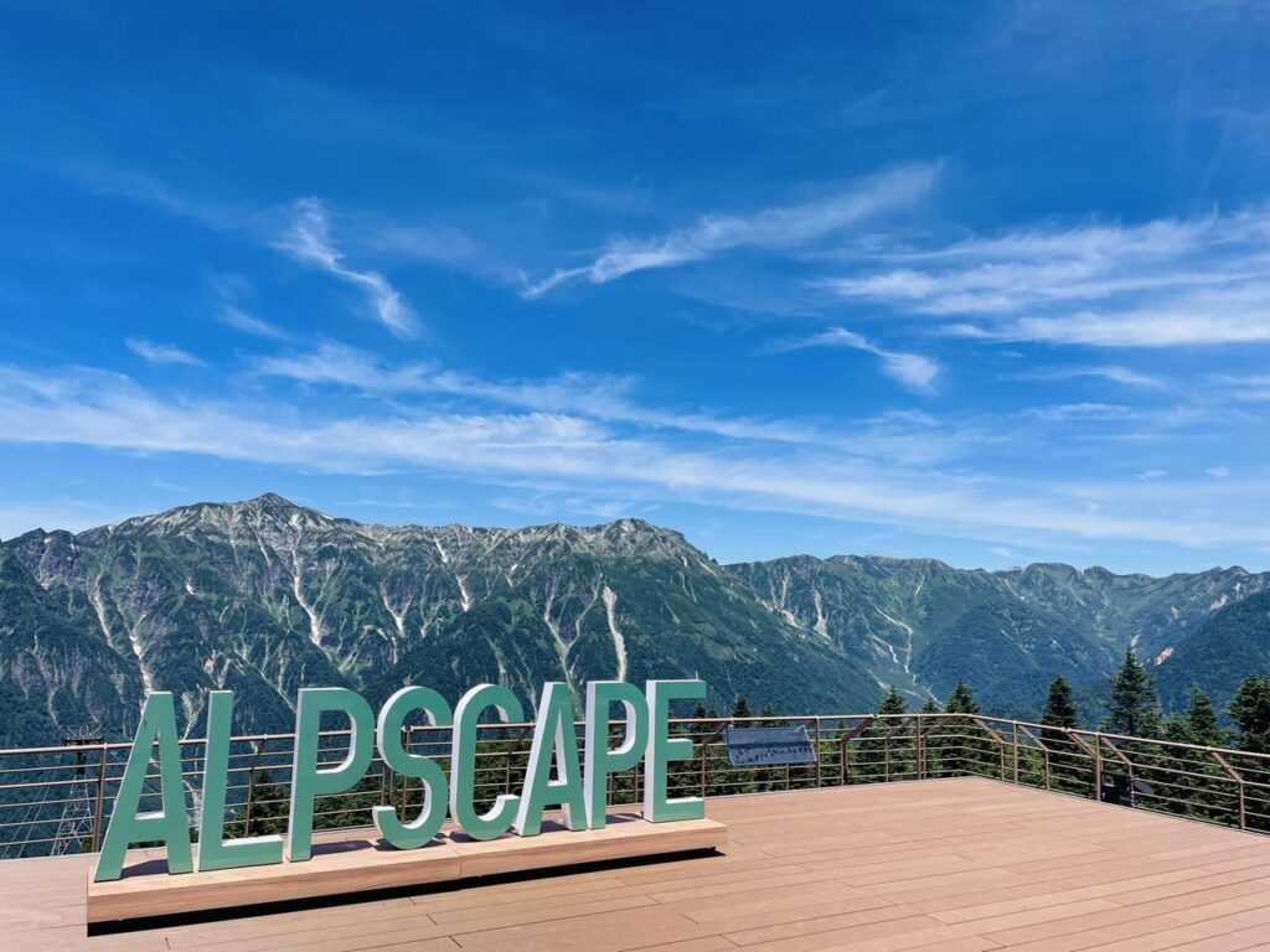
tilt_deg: +8.1
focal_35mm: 26
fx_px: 954
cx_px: 635
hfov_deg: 67.3
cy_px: 476
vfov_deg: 53.1
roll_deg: -1.8
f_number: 1.6
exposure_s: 1/3861
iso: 32
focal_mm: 4.2
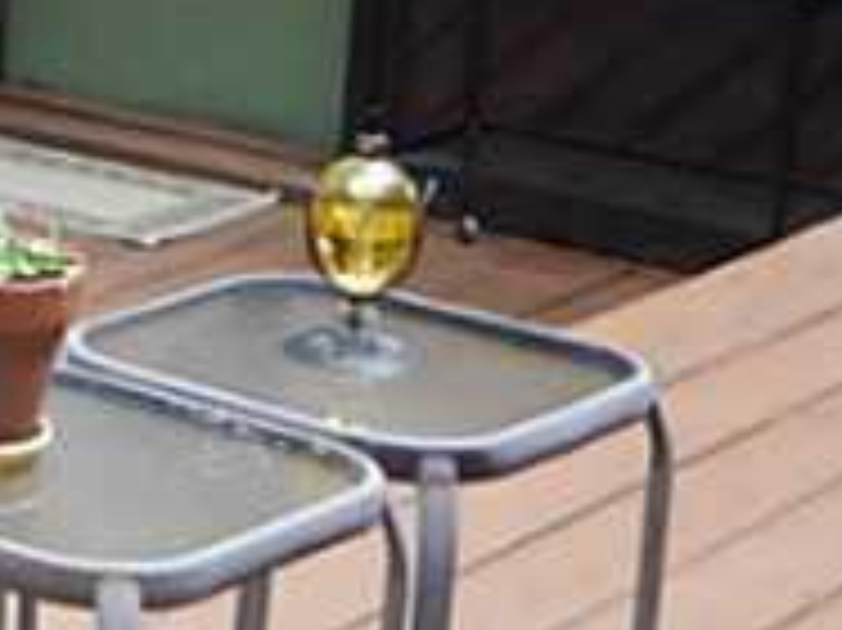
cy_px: -140
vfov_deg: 9.5
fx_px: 3743
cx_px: -797
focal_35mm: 154
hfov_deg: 11.6
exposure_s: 1/30
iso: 320
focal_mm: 6.5
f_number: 4
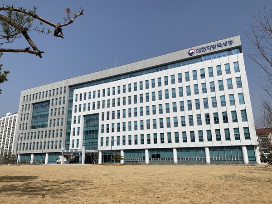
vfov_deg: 53.1
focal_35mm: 26
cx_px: 136
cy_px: 102
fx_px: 204
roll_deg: +0.1
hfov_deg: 67.3
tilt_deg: +16.5
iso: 25
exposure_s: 1/4902
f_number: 1.8
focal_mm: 4.25
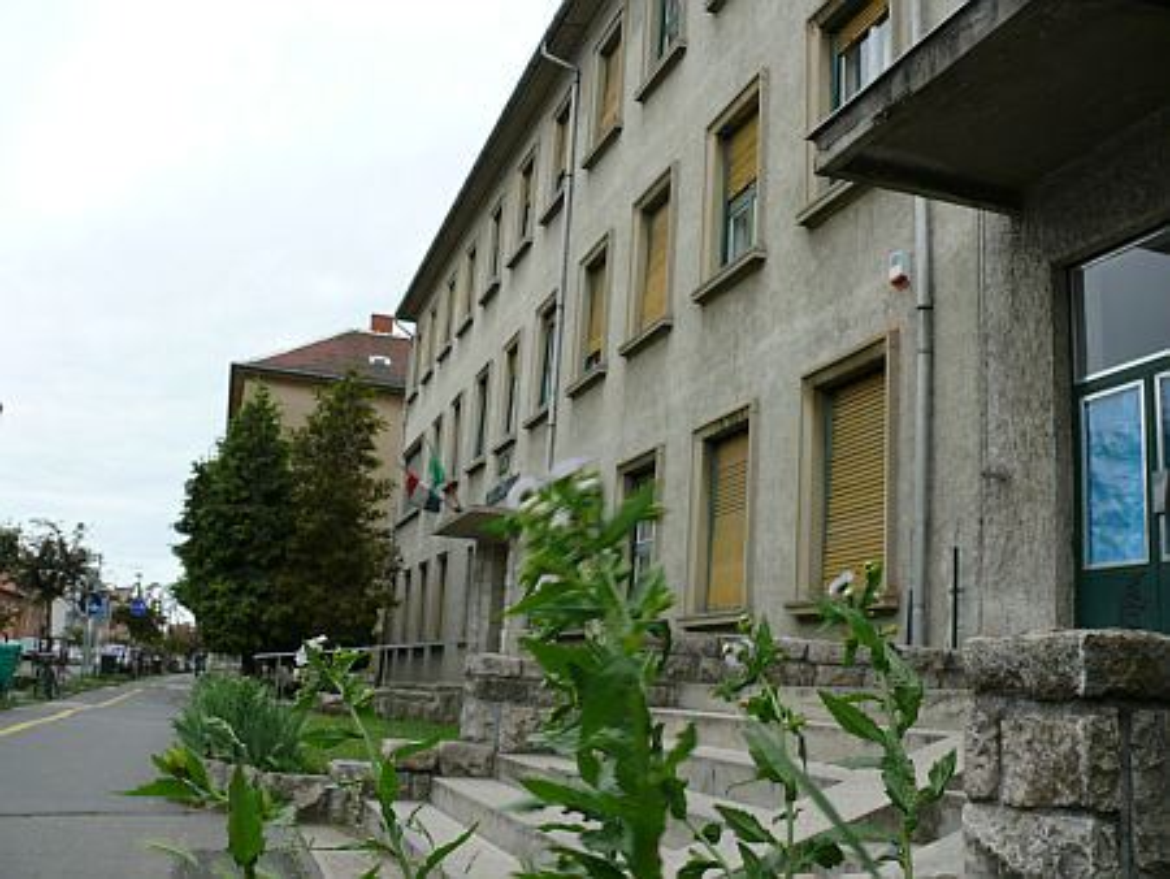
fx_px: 1184
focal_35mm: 35
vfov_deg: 40.7
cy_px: 440
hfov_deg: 52.6
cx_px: 585
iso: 100
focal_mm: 7.4
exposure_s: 1/160
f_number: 4
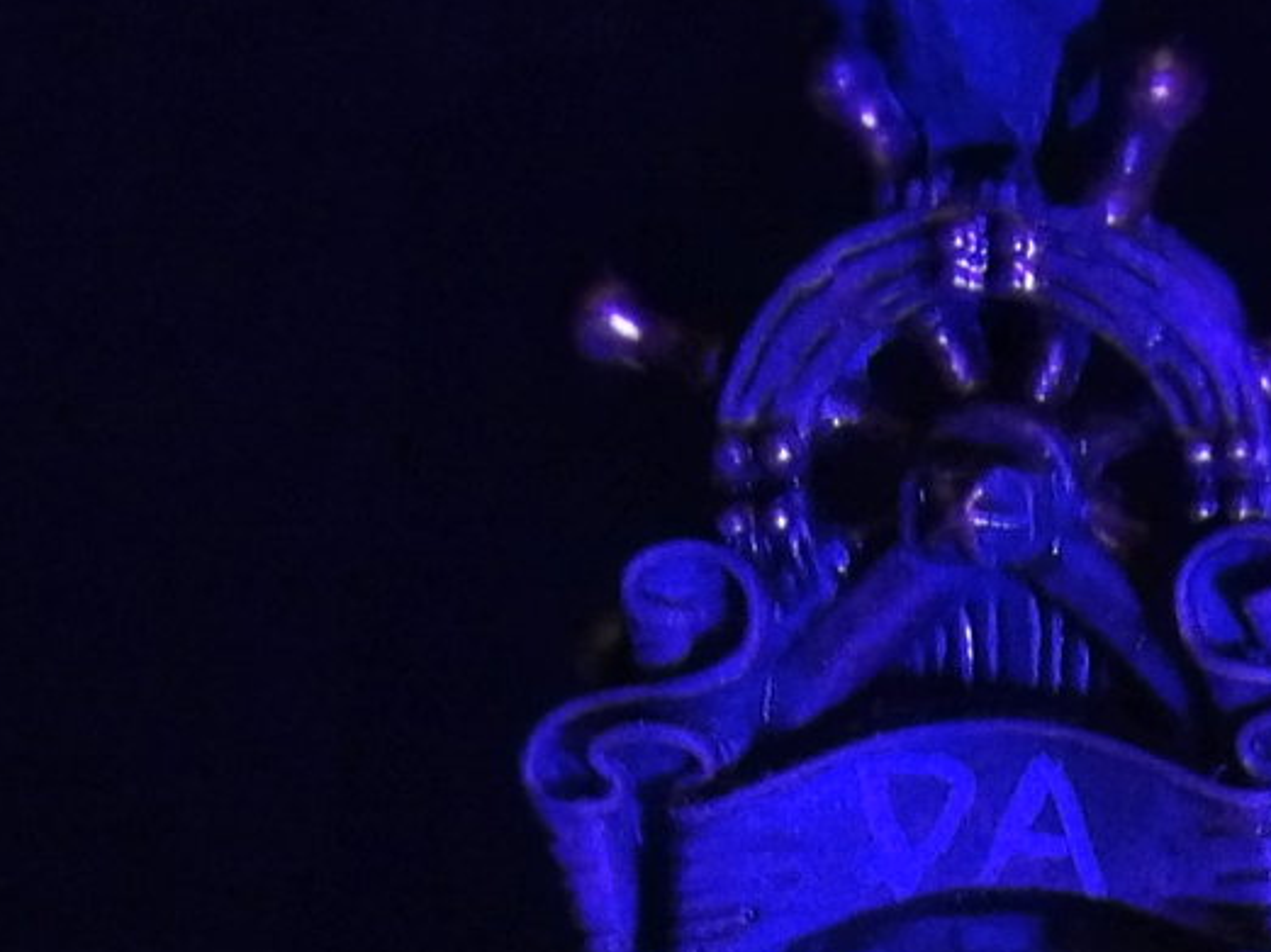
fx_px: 13616
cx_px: 1071
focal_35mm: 371
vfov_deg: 4.0
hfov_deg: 5.3
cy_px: 1417
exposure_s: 1/2.3
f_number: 4.2
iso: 800
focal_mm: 21.7
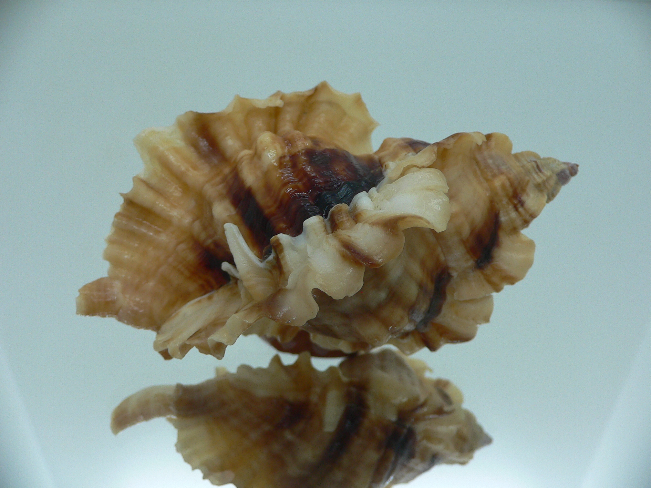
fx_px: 658
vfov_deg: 40.7
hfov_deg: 52.6
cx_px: 326
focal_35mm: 35
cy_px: 244
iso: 100
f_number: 2.8
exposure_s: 1/60
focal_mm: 4.6
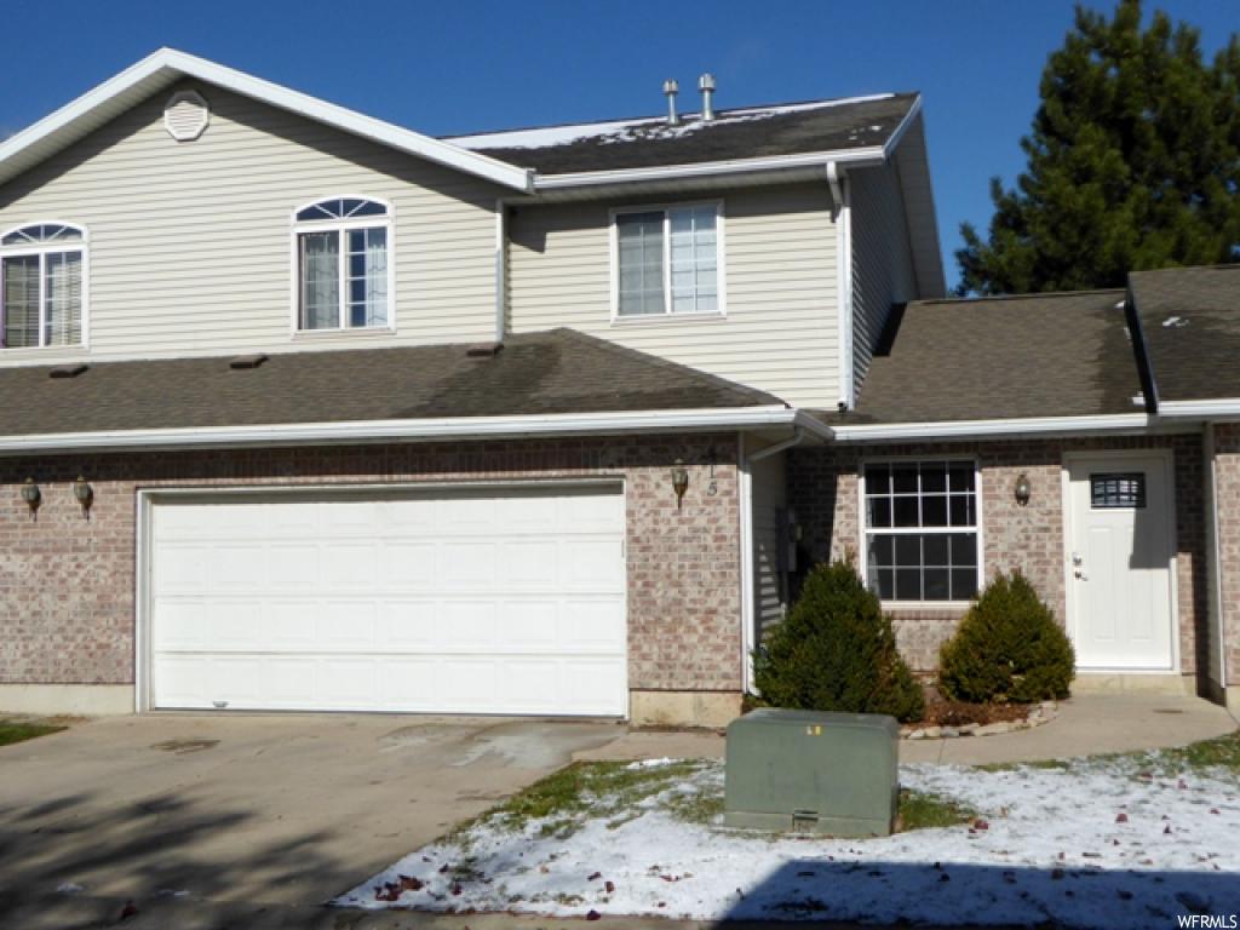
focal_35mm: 40
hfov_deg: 46.8
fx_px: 1433
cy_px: 465
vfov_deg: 36.0
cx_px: 620
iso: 100
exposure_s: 1/1600
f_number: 5
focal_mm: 7.2
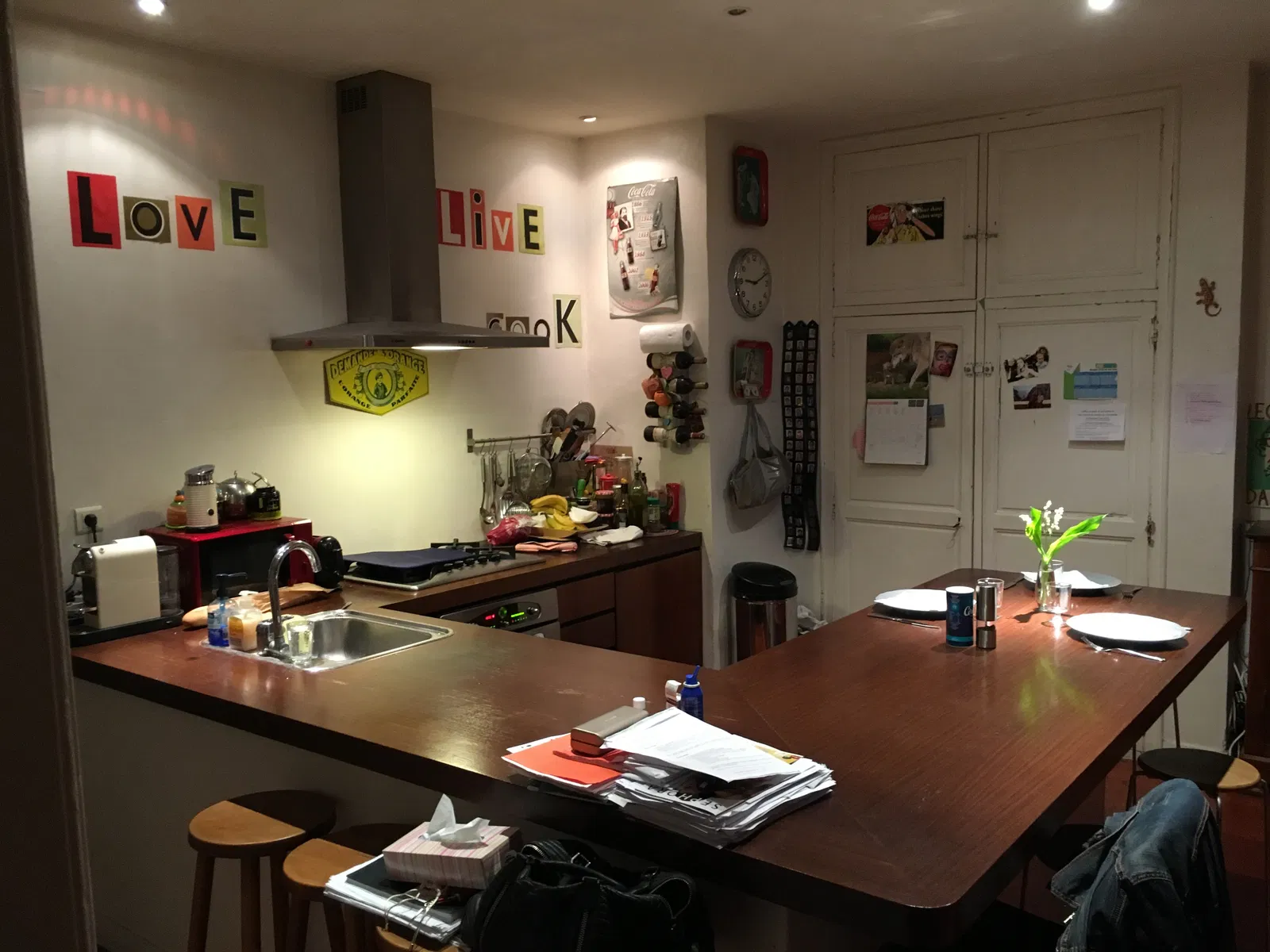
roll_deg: +2.2
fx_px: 1064
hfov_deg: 61.7
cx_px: 635
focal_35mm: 29
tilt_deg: -4.8
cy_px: 476
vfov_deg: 48.2
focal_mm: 4.15
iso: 200
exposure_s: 1/20
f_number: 2.2
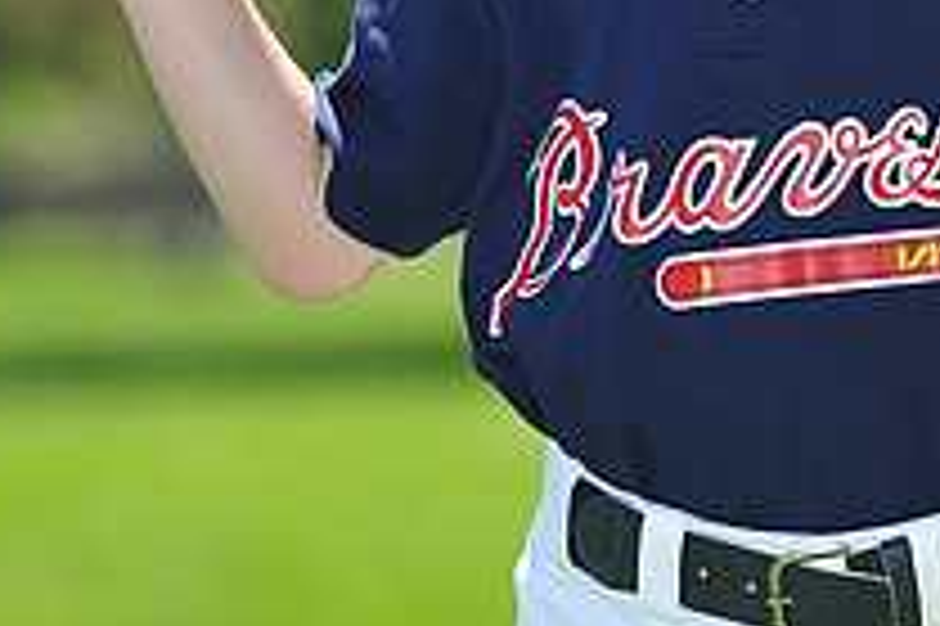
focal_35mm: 554
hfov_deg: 3.7
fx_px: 14454
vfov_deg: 2.5
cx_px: 738
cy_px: -221
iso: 200
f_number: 4.5
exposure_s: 1/800
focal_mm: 200
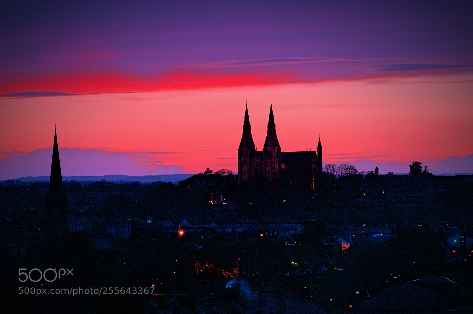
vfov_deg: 10.6
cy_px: 157
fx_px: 1693
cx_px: 236
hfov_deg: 15.9
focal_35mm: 129
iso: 100
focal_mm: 86
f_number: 14
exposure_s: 2
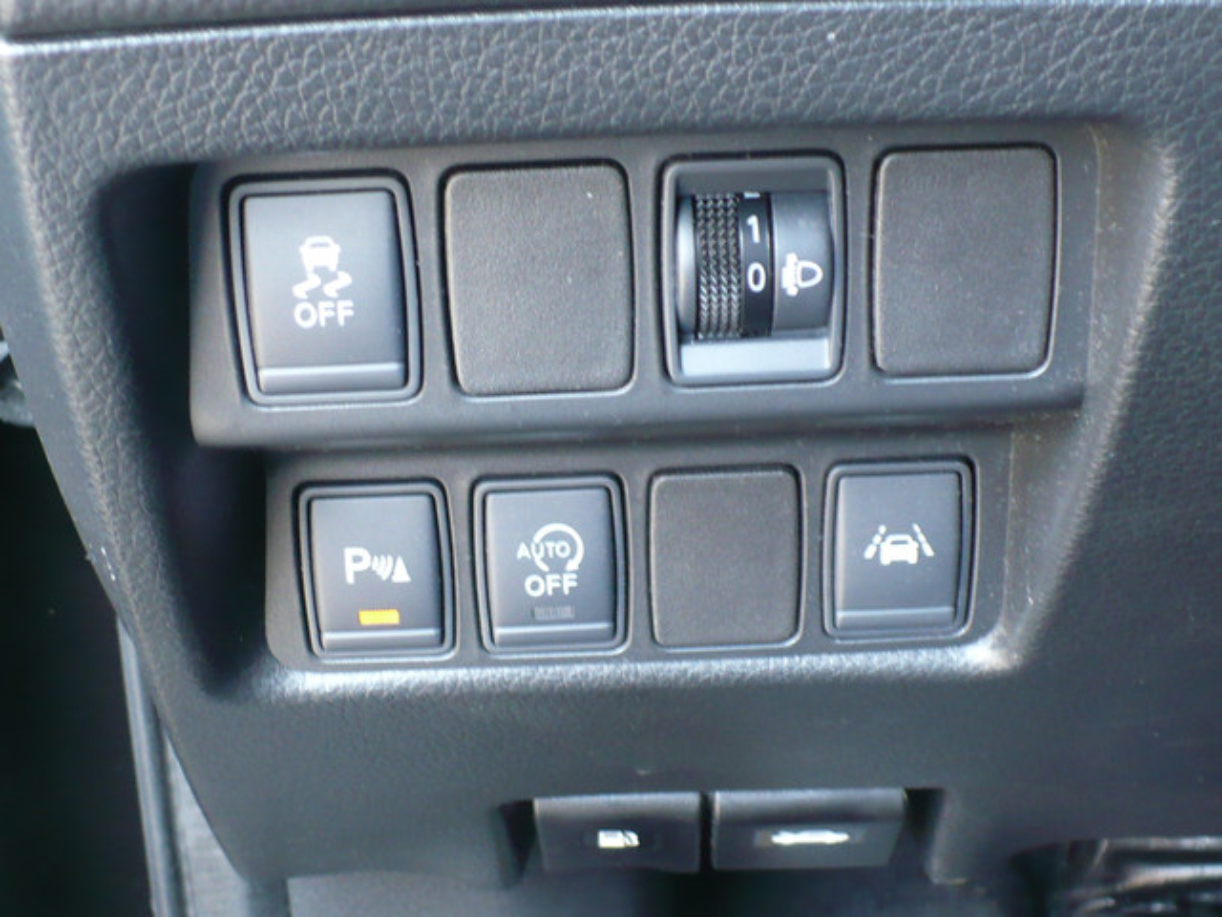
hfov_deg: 31.2
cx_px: 611
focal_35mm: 62
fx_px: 2189
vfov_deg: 23.7
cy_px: 458
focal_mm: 7
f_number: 2.9
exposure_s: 1/13
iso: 200
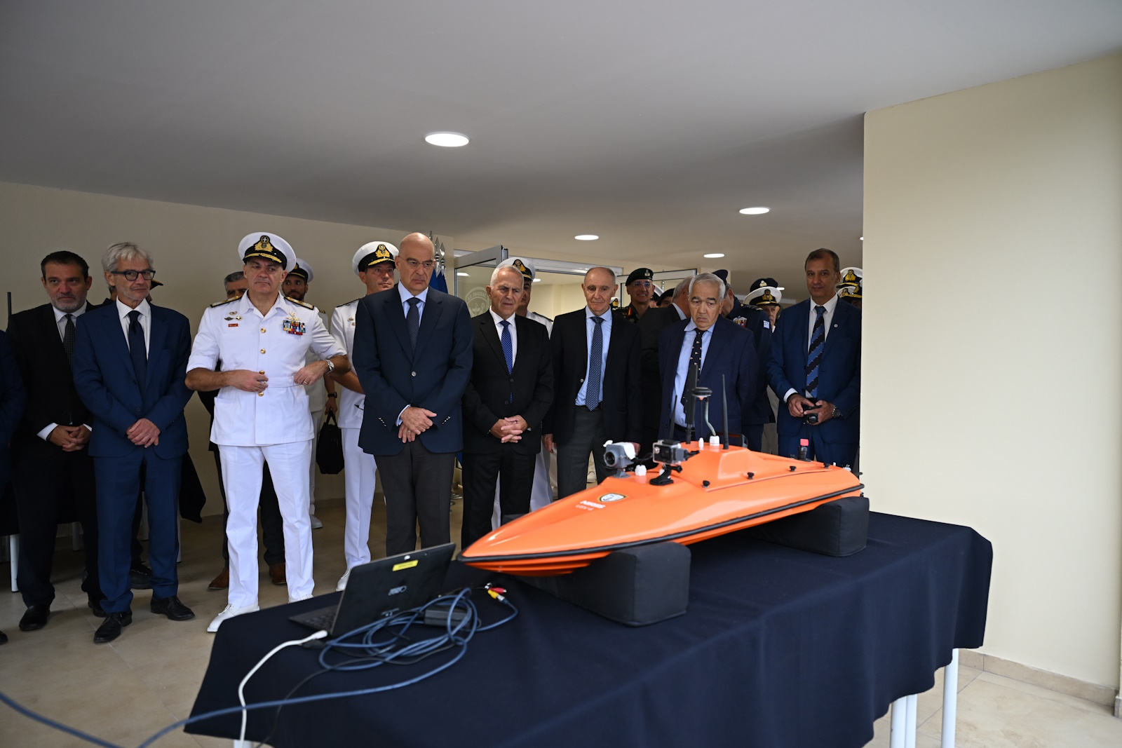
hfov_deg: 73.7
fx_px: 748
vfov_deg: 53.1
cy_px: 374
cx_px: 561
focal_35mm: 24
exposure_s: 1/320
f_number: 2.8
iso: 500
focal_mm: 24
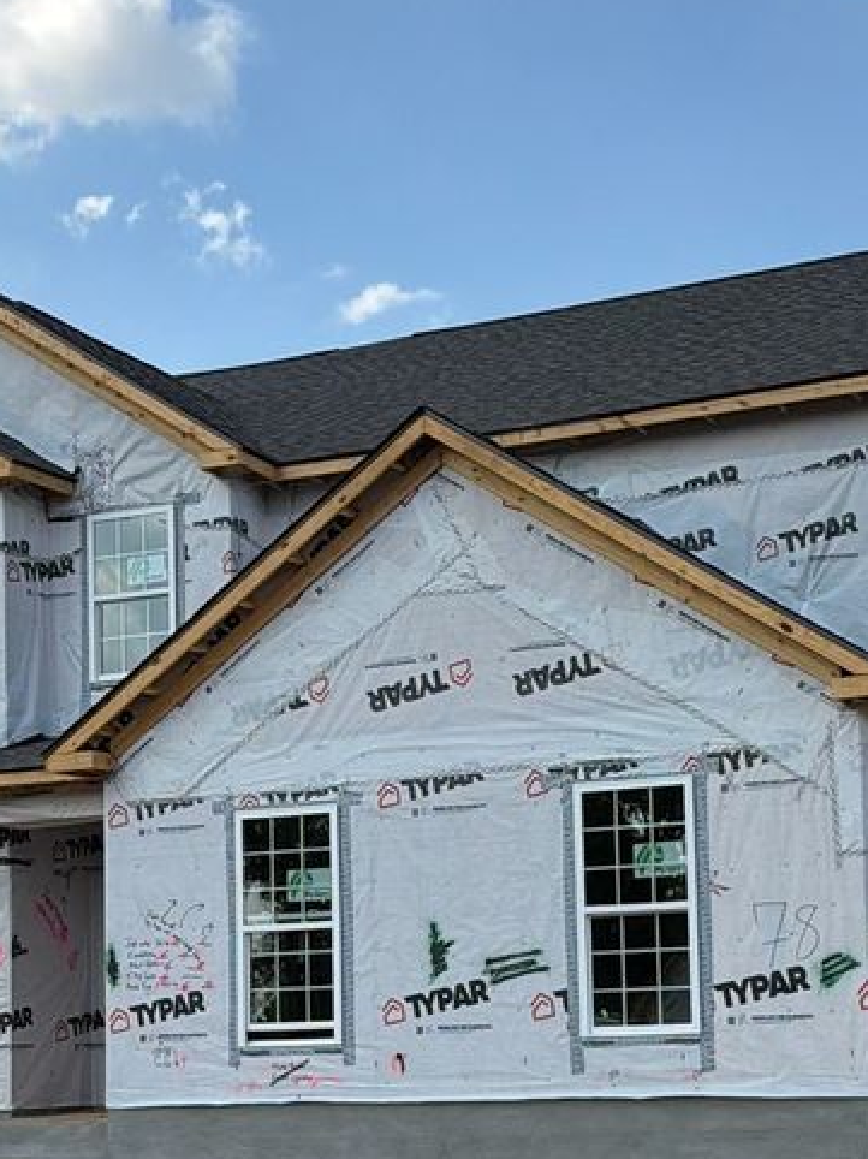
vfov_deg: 28.1
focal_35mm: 68
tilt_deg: +4.9
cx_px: 493
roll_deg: +1.5
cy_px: 884
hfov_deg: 21.6
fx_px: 2275
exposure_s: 1/4975
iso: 80
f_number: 1.78
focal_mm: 6.76
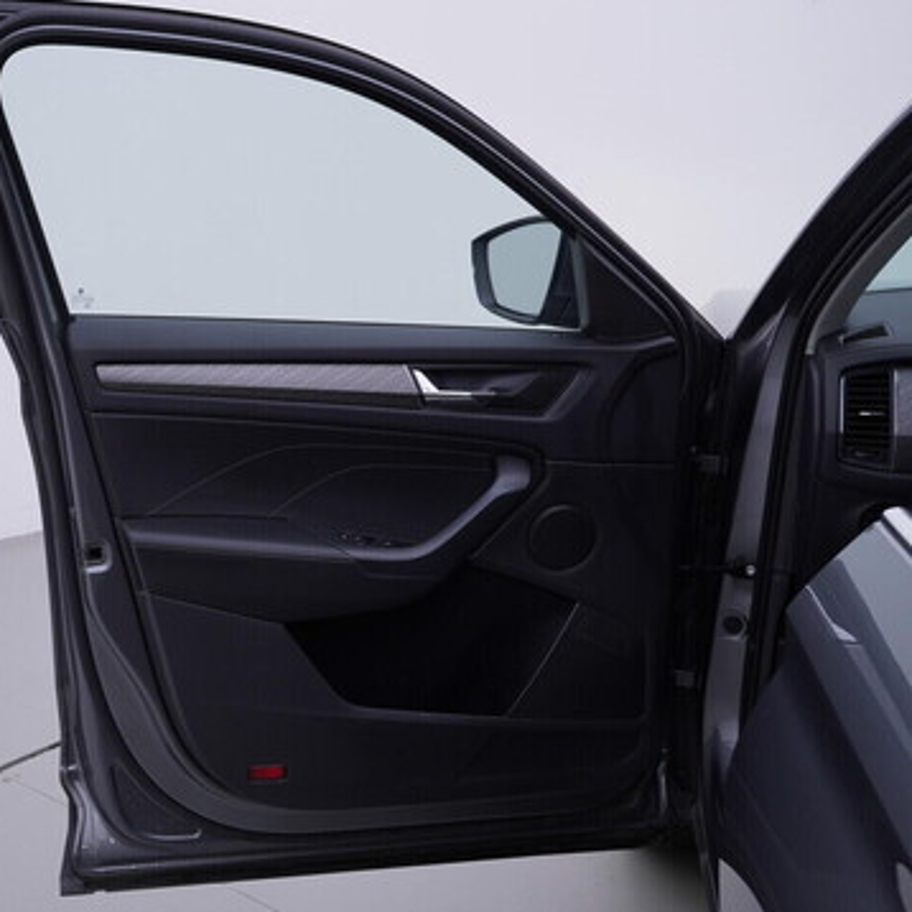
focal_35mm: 47
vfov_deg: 36.1
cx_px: 214
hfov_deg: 35.2
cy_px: 460
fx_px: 1401
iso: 125
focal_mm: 24
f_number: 4
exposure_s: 1/80
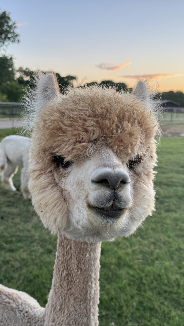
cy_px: 164
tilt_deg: -8.4
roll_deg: -2.0
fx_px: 303
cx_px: 75
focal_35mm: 35
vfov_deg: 56.6
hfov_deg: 33.6
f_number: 1.78
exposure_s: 1/121
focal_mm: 6.76
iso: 64
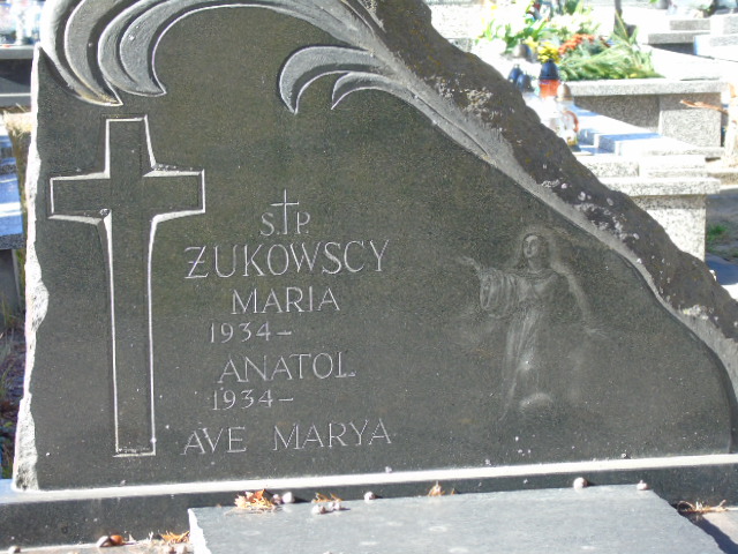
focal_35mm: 108
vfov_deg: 13.7
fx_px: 2303
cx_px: 369
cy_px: 277
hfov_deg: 18.2
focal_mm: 19
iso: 320
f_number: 4.4
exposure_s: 1/250
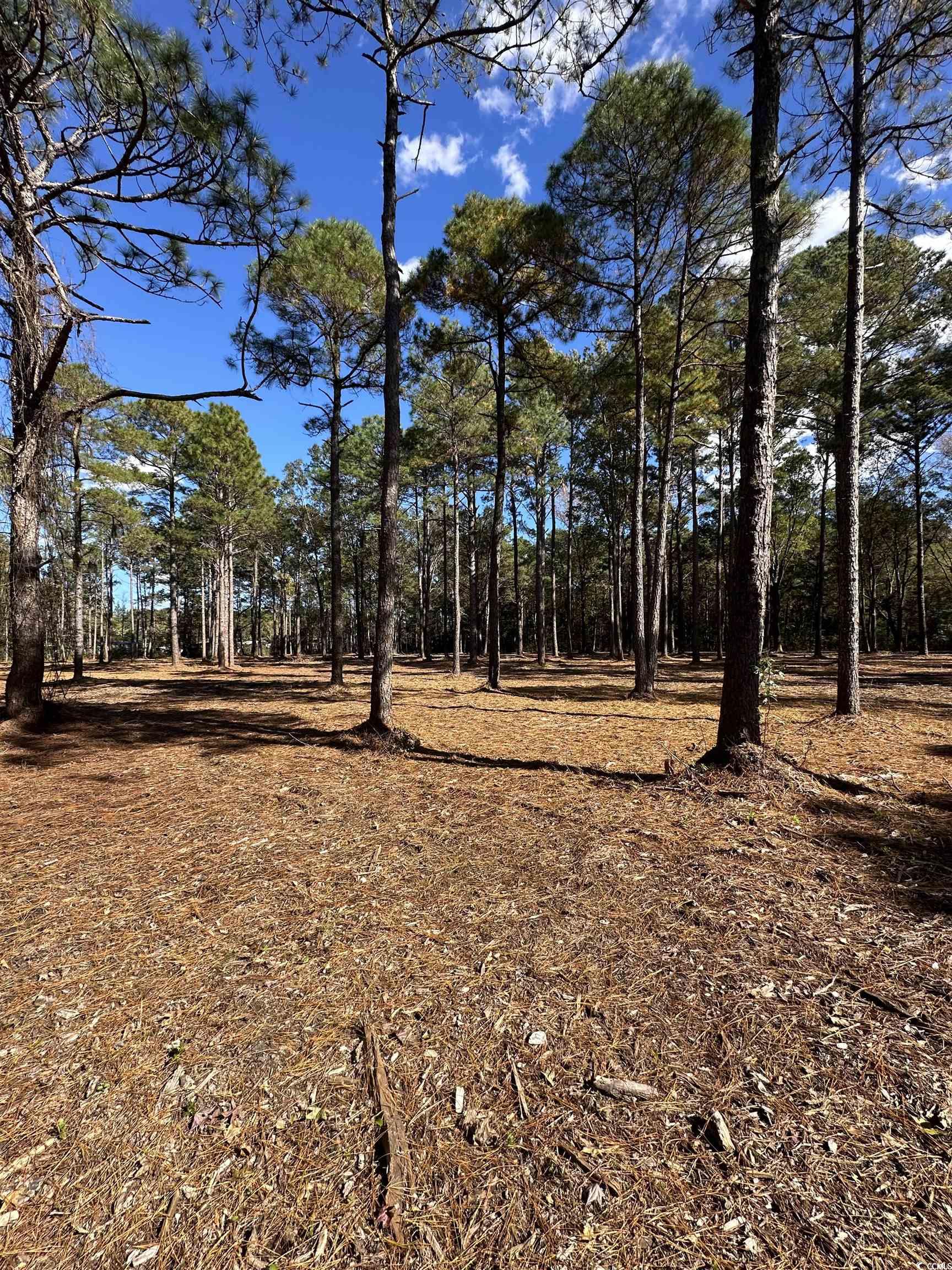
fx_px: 513
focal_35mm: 14
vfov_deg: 102.1
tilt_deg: +2.9
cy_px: 635
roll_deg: -0.5
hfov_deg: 85.7
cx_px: 476
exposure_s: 1/694
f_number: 2.2
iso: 40
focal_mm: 2.22
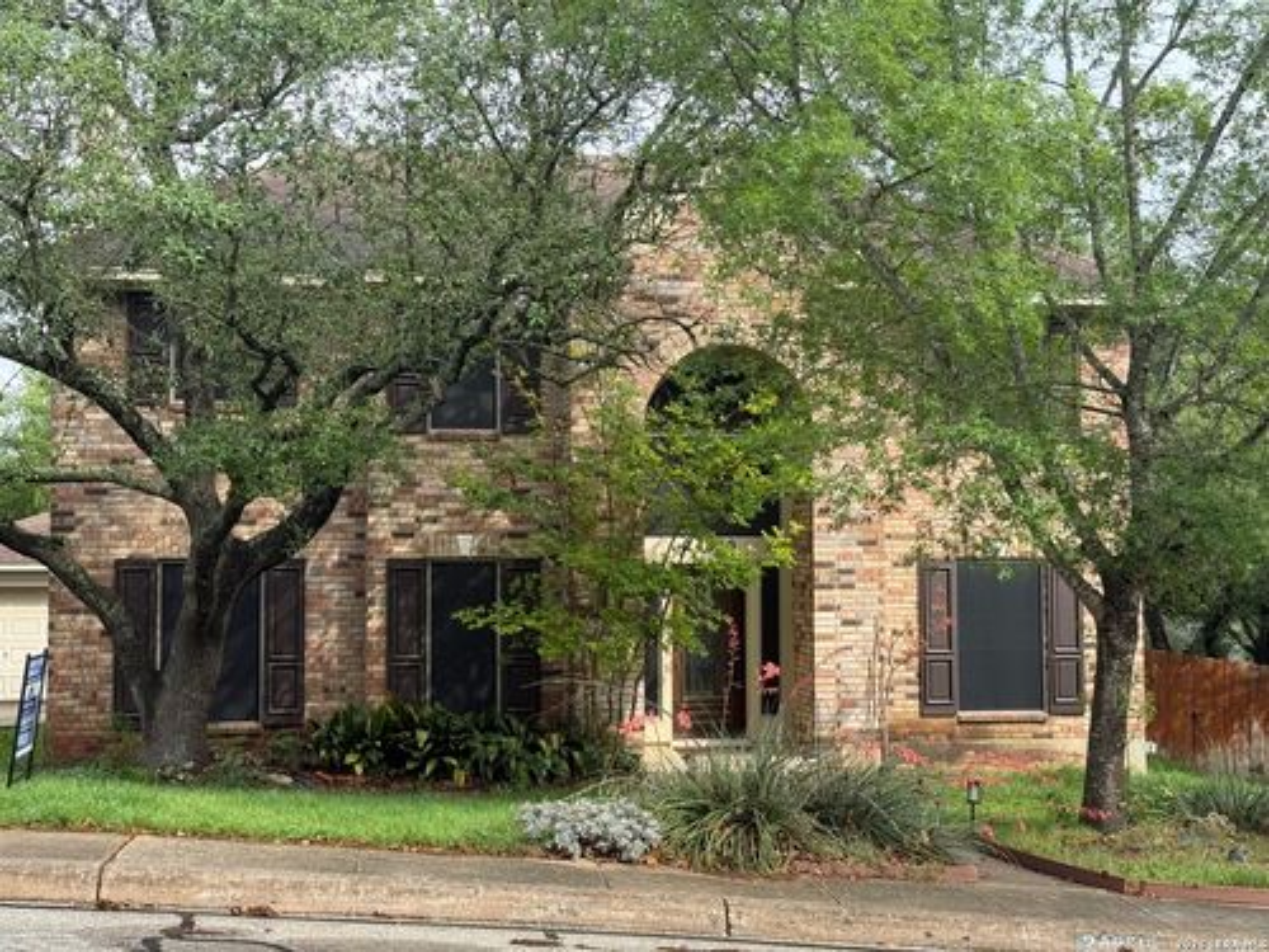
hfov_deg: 39.7
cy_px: 476
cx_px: 634
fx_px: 1760
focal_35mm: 48
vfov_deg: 30.3
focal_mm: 6.76
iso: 80
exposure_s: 1/1543
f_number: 1.78
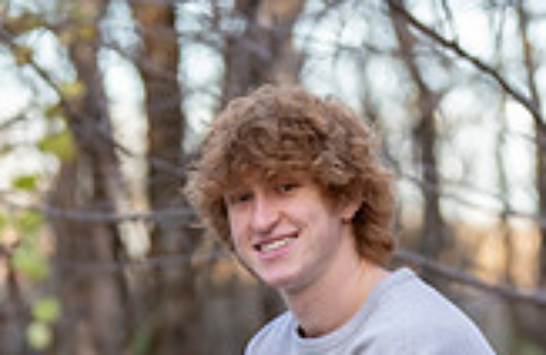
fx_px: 6201
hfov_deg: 5.0
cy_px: 558
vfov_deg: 3.3
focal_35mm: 412
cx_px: 331
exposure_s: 1/320
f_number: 2.8
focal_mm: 105
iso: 400
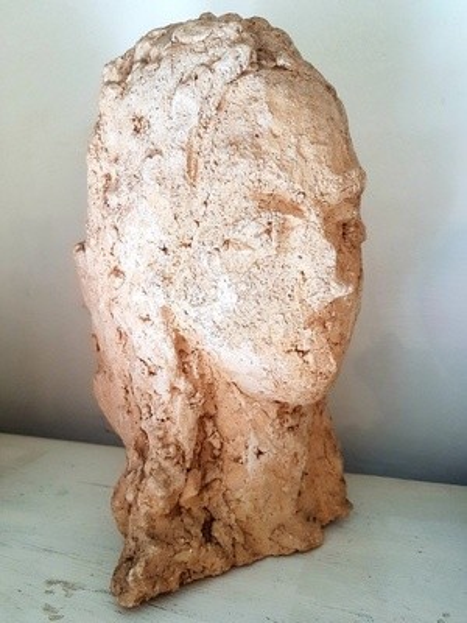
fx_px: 468
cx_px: 234
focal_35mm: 26
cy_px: 312
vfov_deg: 67.3
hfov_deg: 53.1
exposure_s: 1/50
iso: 80
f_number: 1.7
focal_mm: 4.2
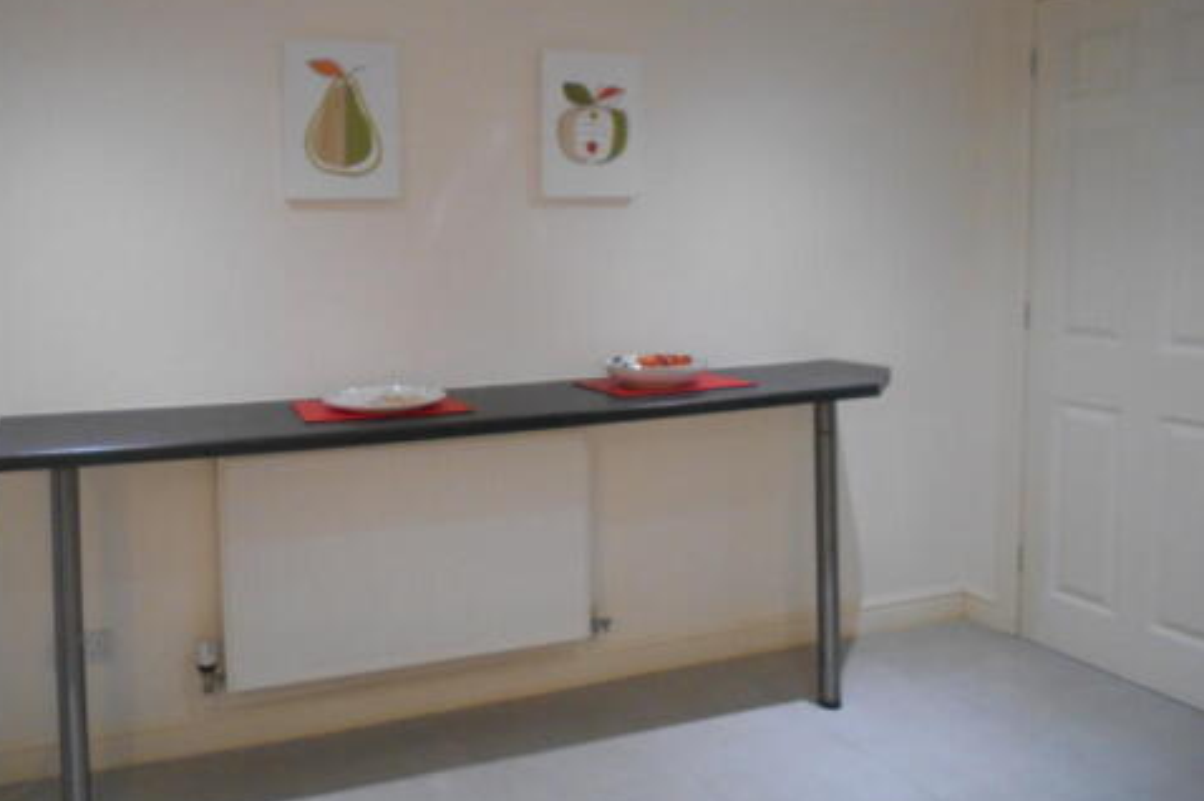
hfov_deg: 56.8
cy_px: 316
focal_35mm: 33
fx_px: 1103
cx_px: 475
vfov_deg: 39.7
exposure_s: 1/30
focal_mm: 4.6
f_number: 3.2
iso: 400
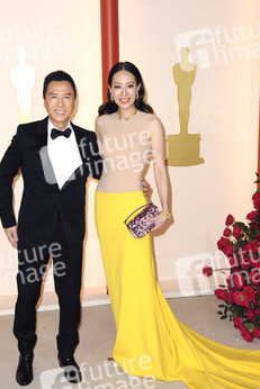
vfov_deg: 38.1
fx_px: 563
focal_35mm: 52
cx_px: 131
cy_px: 214
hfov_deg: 26.0
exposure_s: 1/200
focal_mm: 45
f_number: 7.1
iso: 1600
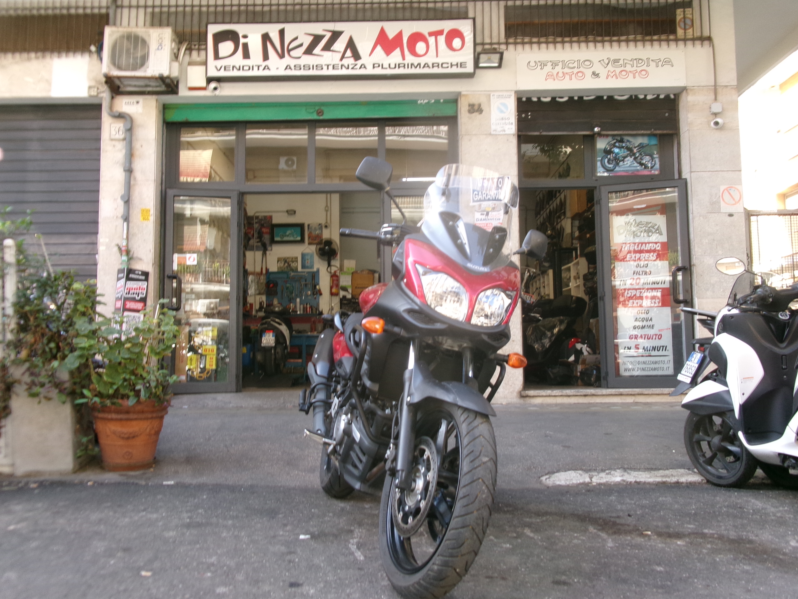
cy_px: 309
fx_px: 669
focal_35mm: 29
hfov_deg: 61.6
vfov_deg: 48.2
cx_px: 388
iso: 100
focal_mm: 5.1
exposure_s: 1/45
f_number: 3.9
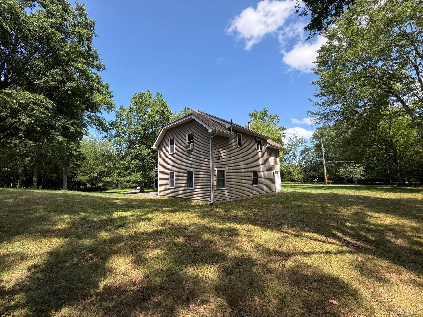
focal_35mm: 14
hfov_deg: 102.1
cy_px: 158
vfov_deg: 85.7
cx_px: 212
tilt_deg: +7.4
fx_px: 171
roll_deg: +1.0
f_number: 2.2
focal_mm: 2.22
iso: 40
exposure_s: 1/579
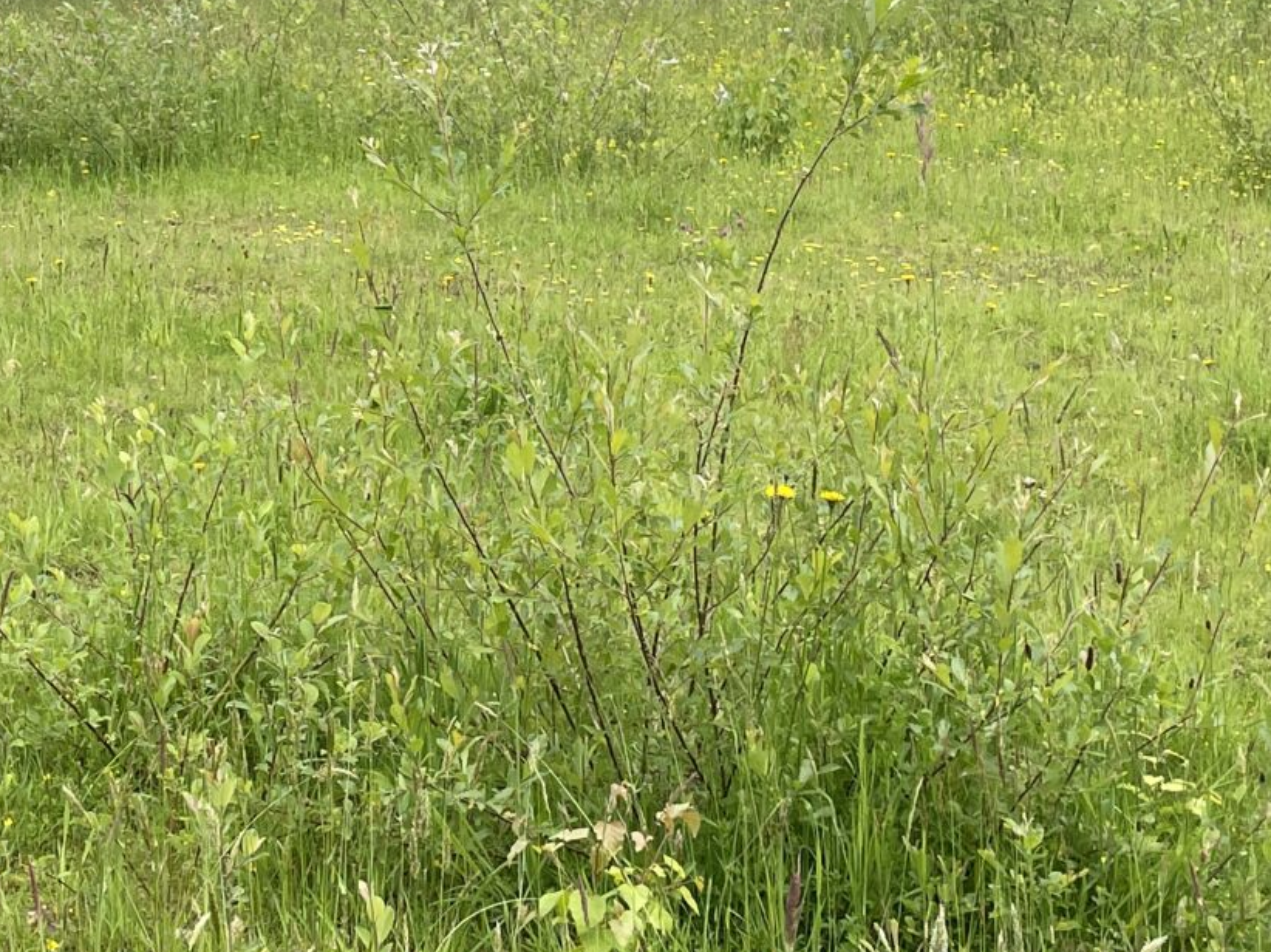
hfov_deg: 23.3
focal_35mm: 81
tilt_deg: +2.7
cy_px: 34
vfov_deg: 17.8
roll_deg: +0.3
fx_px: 2973
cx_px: 59
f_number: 1.6
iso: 32
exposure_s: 1/600
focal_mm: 4.2
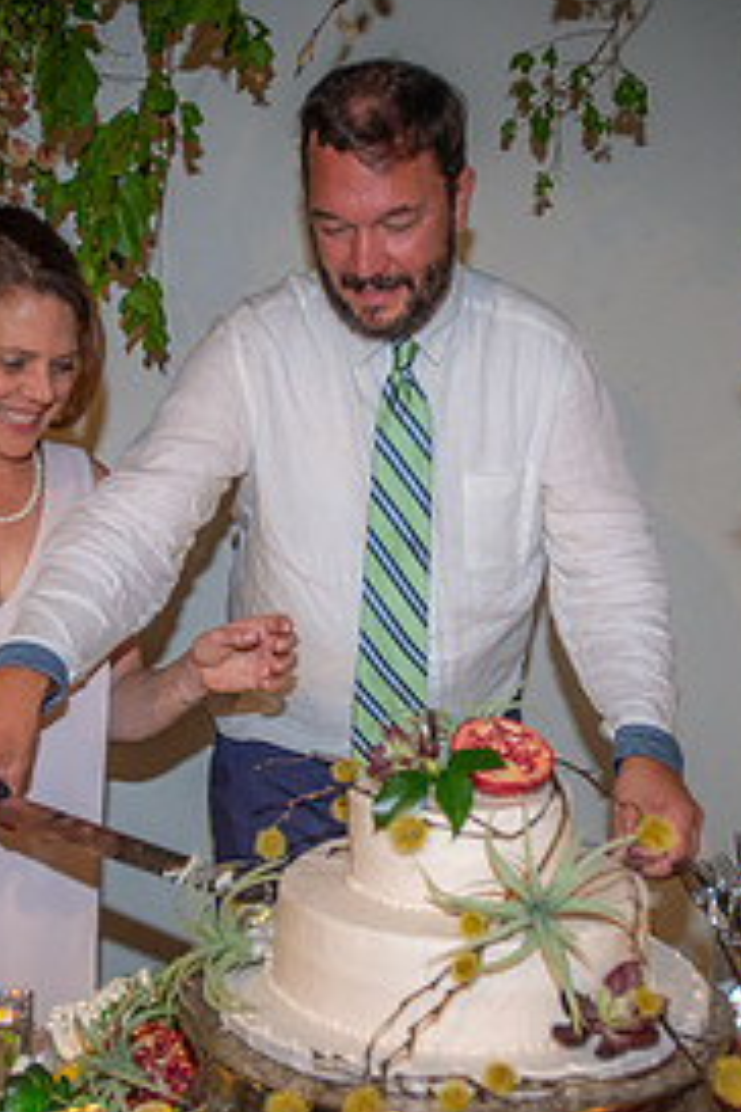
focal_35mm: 51
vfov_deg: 38.8
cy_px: 623
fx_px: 1575
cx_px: 354
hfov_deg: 26.5
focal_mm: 24
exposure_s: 1/80
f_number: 2.8
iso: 1600
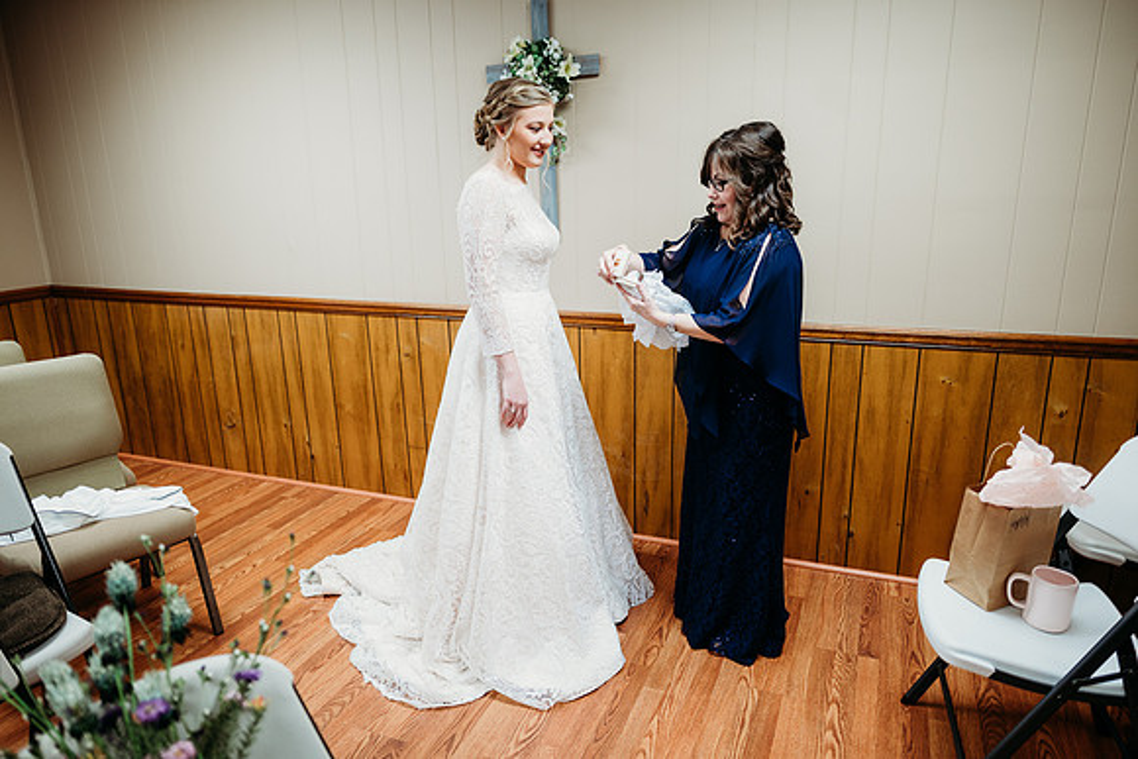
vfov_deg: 53.2
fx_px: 759
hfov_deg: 73.7
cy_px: 380
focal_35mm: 24
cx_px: 569
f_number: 1.8
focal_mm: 24
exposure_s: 1/125
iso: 400
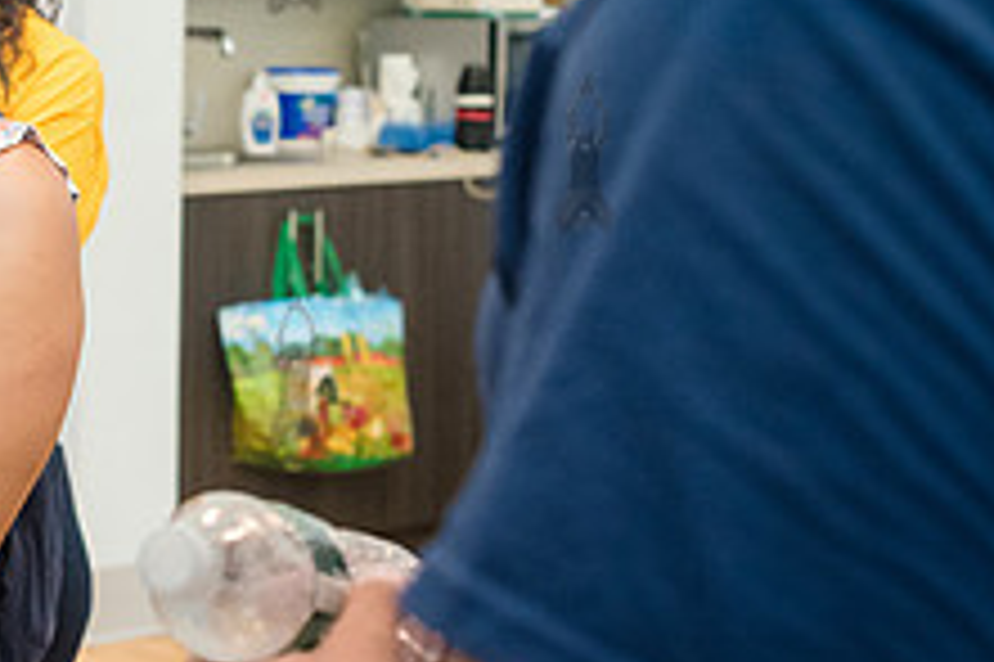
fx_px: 2704
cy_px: 149
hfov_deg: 19.5
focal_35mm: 98
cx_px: -240
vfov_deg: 13.9
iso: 4000
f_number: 4
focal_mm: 35
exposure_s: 1/400
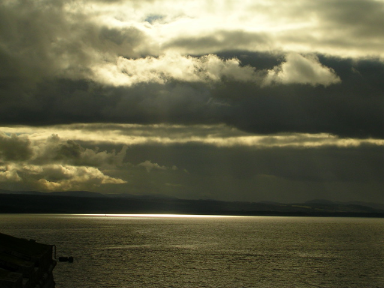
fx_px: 1276
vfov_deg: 12.9
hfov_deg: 17.1
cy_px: 144
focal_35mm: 115
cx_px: 192
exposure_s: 1/1289
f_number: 4.9
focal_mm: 17.4
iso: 50
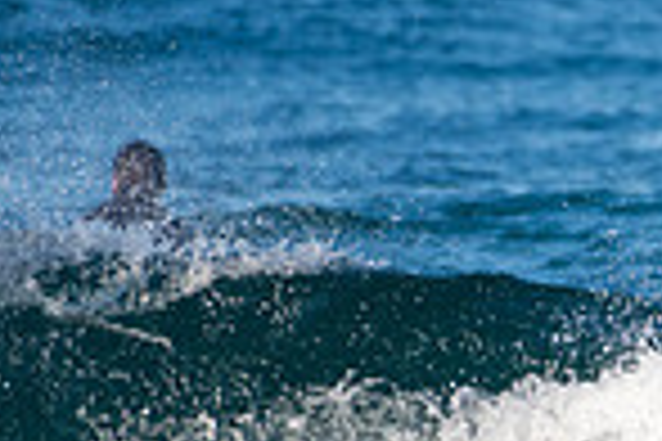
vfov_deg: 0.5
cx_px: 1261
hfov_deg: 0.7
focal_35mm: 2956
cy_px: 524
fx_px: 54353
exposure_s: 1/1250
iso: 280
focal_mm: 500
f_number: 5.6
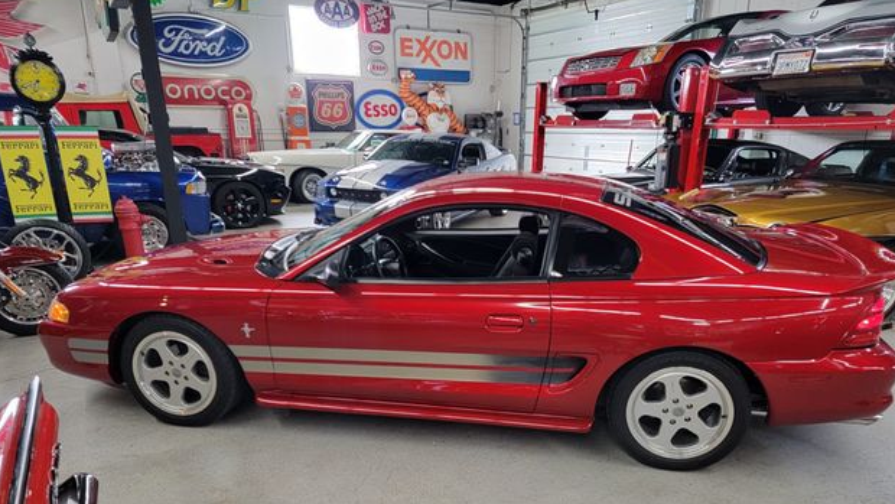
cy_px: 334
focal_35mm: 27
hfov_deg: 69.8
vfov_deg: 42.4
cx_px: 456
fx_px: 641
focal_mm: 6.7
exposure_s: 1/40
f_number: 1.8
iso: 200
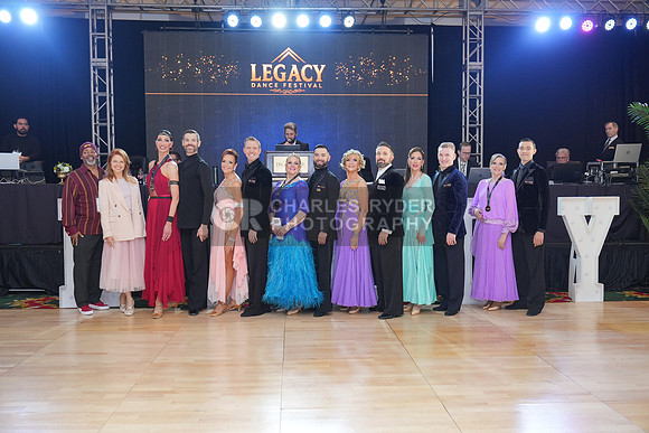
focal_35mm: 33
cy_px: 216
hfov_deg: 57.2
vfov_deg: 40.0
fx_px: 595
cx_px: 324
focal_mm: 33
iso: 1250
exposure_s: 1/200
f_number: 4
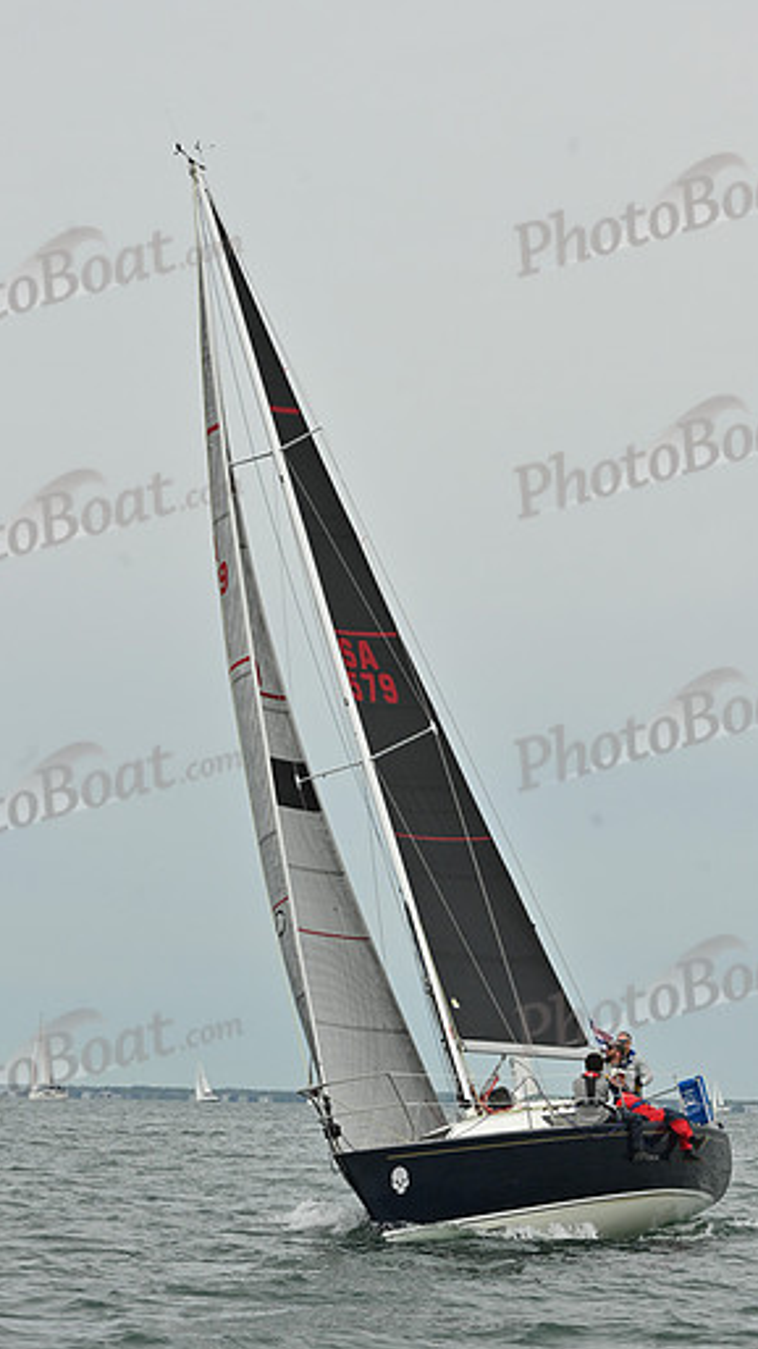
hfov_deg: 8.5
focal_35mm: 142
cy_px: 625
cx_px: 379
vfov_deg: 15.1
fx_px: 5076
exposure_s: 1/1600
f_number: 9
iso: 320
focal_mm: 120
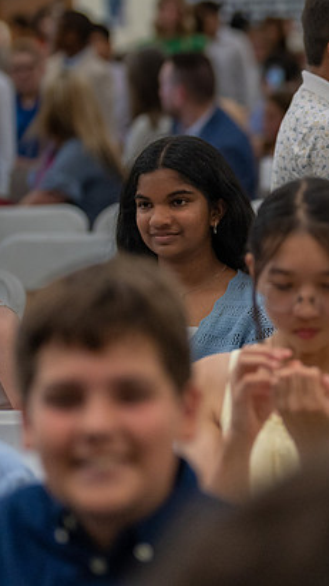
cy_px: 238
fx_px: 2173
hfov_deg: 8.6
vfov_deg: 15.3
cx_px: 411
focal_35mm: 140
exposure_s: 1/640
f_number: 1.2
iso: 500
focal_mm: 50
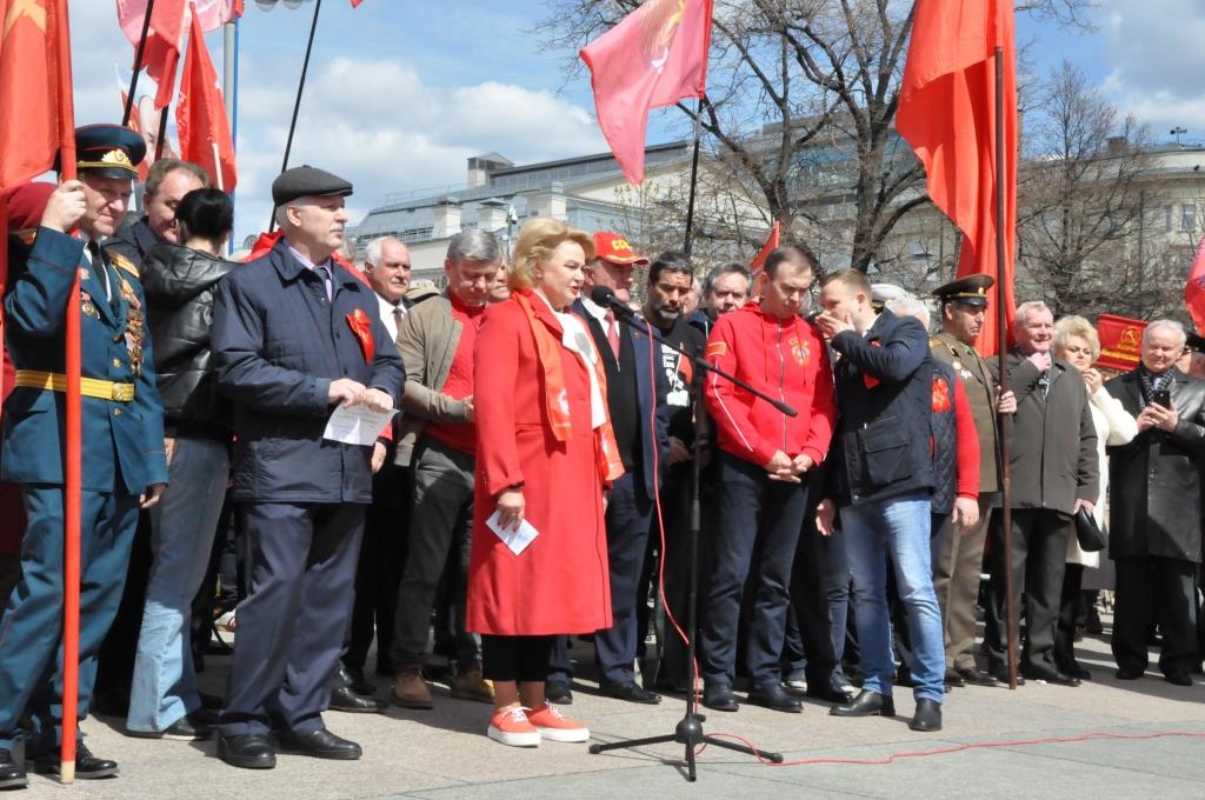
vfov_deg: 23.7
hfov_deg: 35.1
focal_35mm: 57
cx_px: 602
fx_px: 1905
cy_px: 400
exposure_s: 1/1000
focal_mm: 38
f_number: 22
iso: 3200
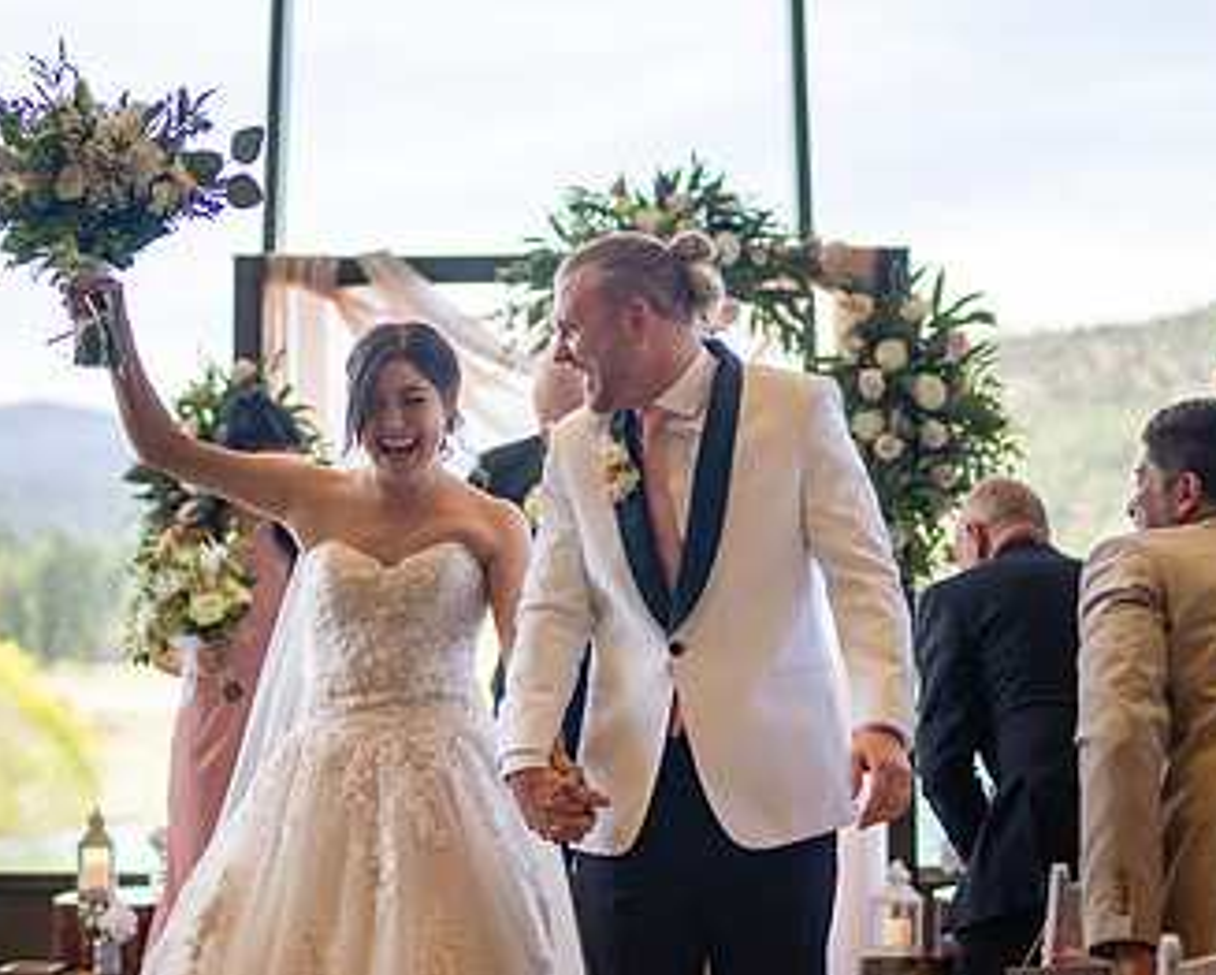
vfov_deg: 20.4
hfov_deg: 25.4
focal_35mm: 75
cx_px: 661
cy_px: 327
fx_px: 2701
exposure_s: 1/1000
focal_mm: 35
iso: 100
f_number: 1.4
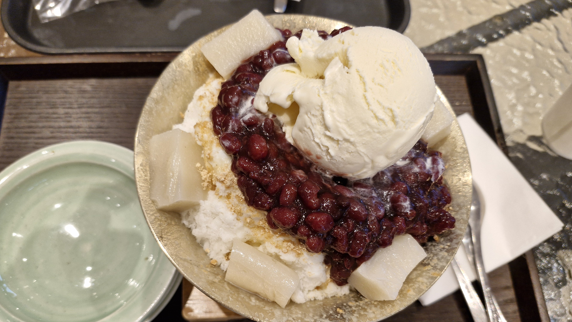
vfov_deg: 43.8
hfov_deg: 71.9
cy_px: 212
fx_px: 394
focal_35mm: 26
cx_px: 276
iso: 100
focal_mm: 5.54
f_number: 1.8
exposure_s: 1/120
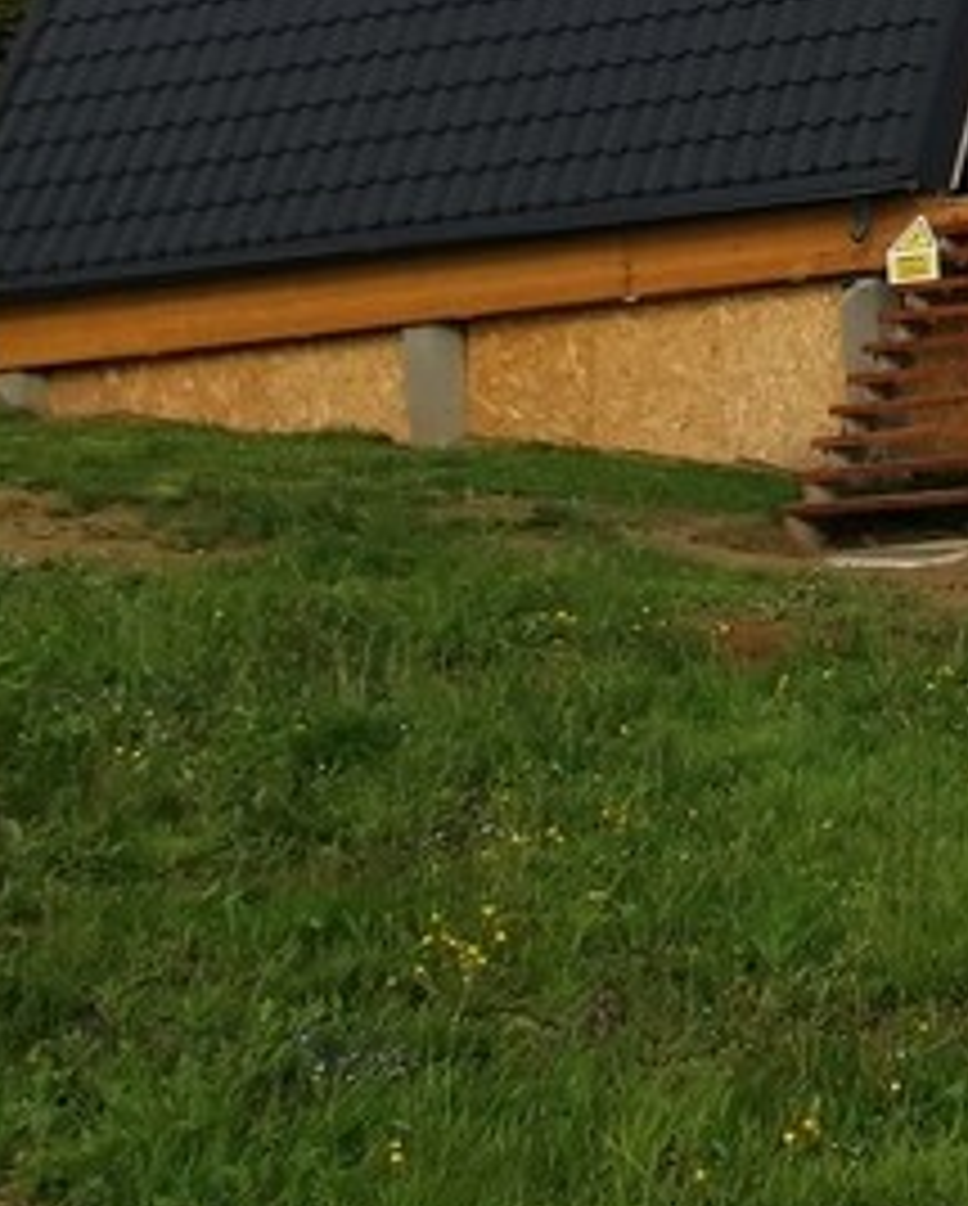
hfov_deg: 14.6
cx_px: 2067
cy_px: -171
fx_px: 2932
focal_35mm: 82
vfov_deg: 21.8
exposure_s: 1/1153
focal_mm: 2.35
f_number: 2.2
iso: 50
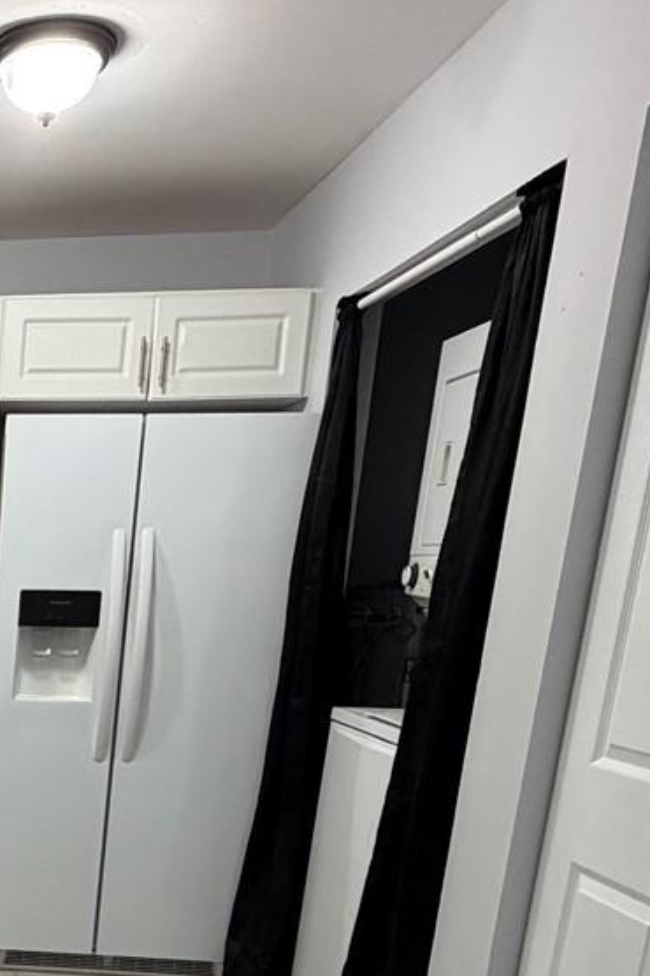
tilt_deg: -16.2
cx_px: -228
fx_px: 1137
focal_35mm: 42
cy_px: 885
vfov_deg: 42.4
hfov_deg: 26.3
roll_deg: +0.4
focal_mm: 2.22
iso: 250
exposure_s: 1/120
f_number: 2.2
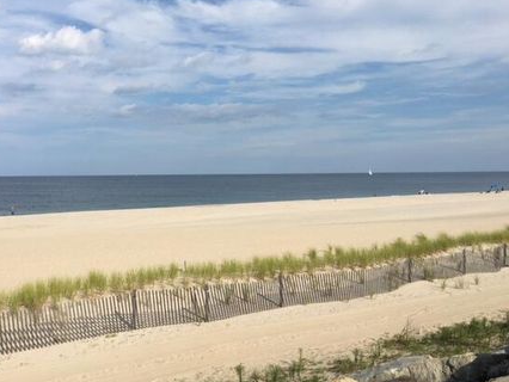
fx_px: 500
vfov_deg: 41.8
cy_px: 195
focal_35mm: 34
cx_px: 216
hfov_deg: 53.7
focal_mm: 4.15
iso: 25
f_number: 2.2
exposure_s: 1/2747
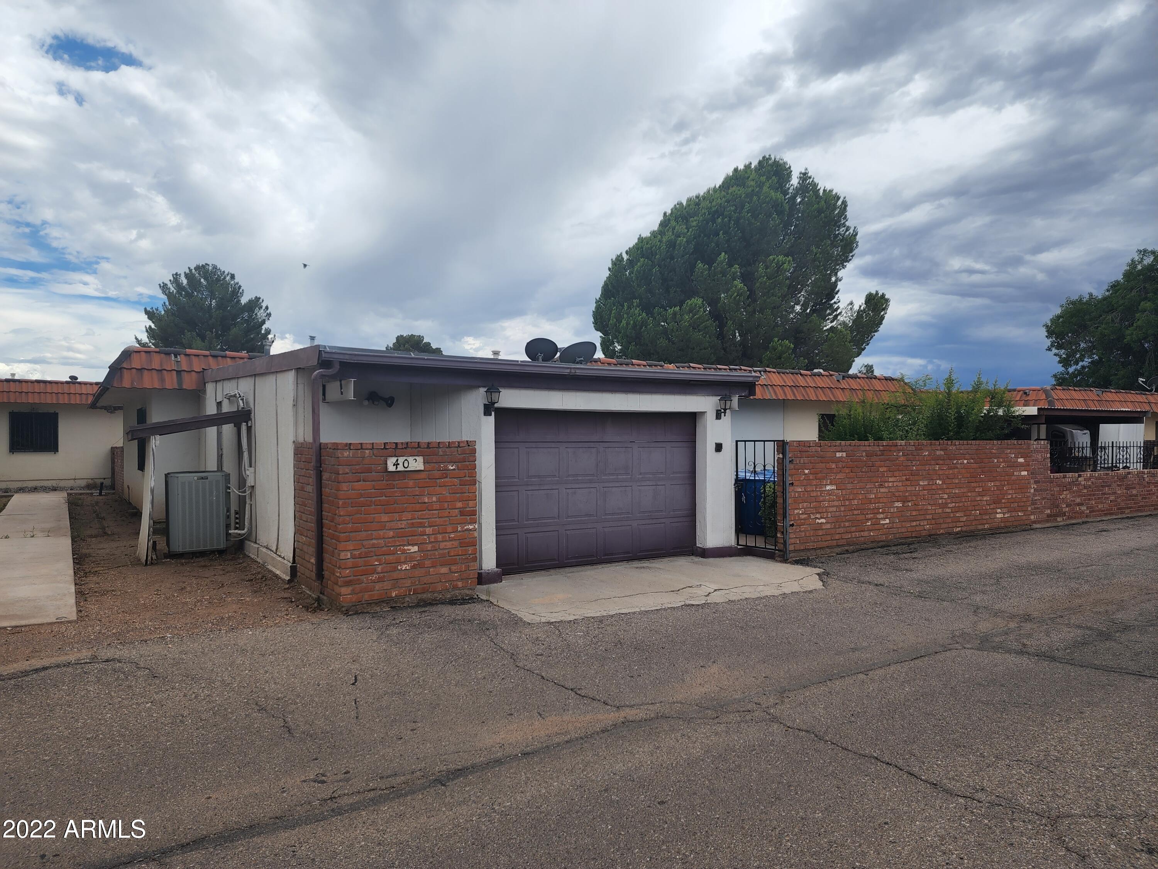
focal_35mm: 23
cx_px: 579
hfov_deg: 73.9
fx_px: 769
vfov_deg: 58.9
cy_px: 434
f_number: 1.8
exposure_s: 1/711
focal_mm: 6.4
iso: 12
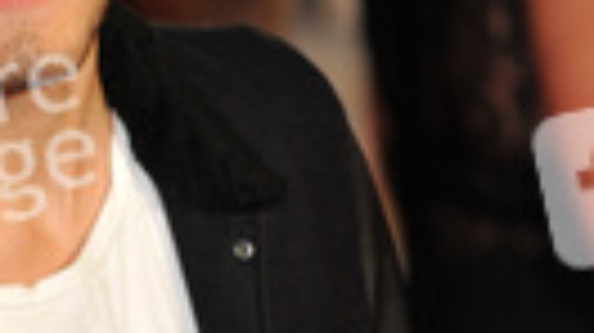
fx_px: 7743
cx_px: -2
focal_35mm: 492
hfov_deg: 4.4
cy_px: 387
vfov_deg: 2.5
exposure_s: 1/250
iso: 1000
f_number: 4
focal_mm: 155
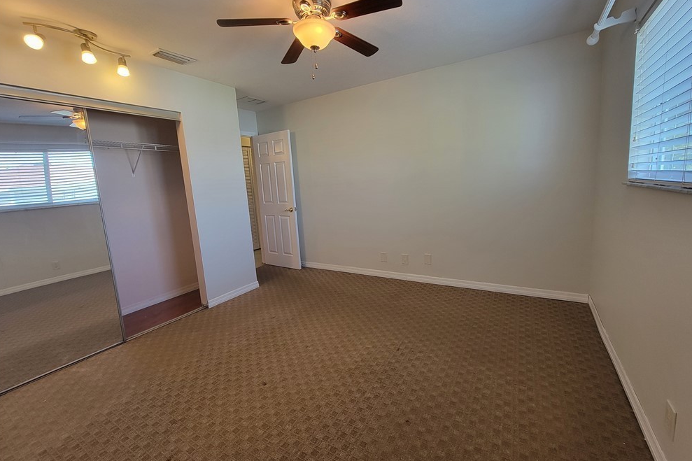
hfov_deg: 104.2
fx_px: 269
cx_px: 355
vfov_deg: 81.1
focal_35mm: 14
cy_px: 218
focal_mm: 2.2
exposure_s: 1/60
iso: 125
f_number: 2.2
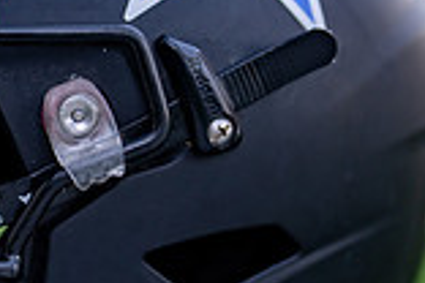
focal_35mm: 200
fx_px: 2361
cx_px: 60
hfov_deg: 10.2
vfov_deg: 6.9
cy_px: 131
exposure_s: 1/320
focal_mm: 50
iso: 125
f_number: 1.2
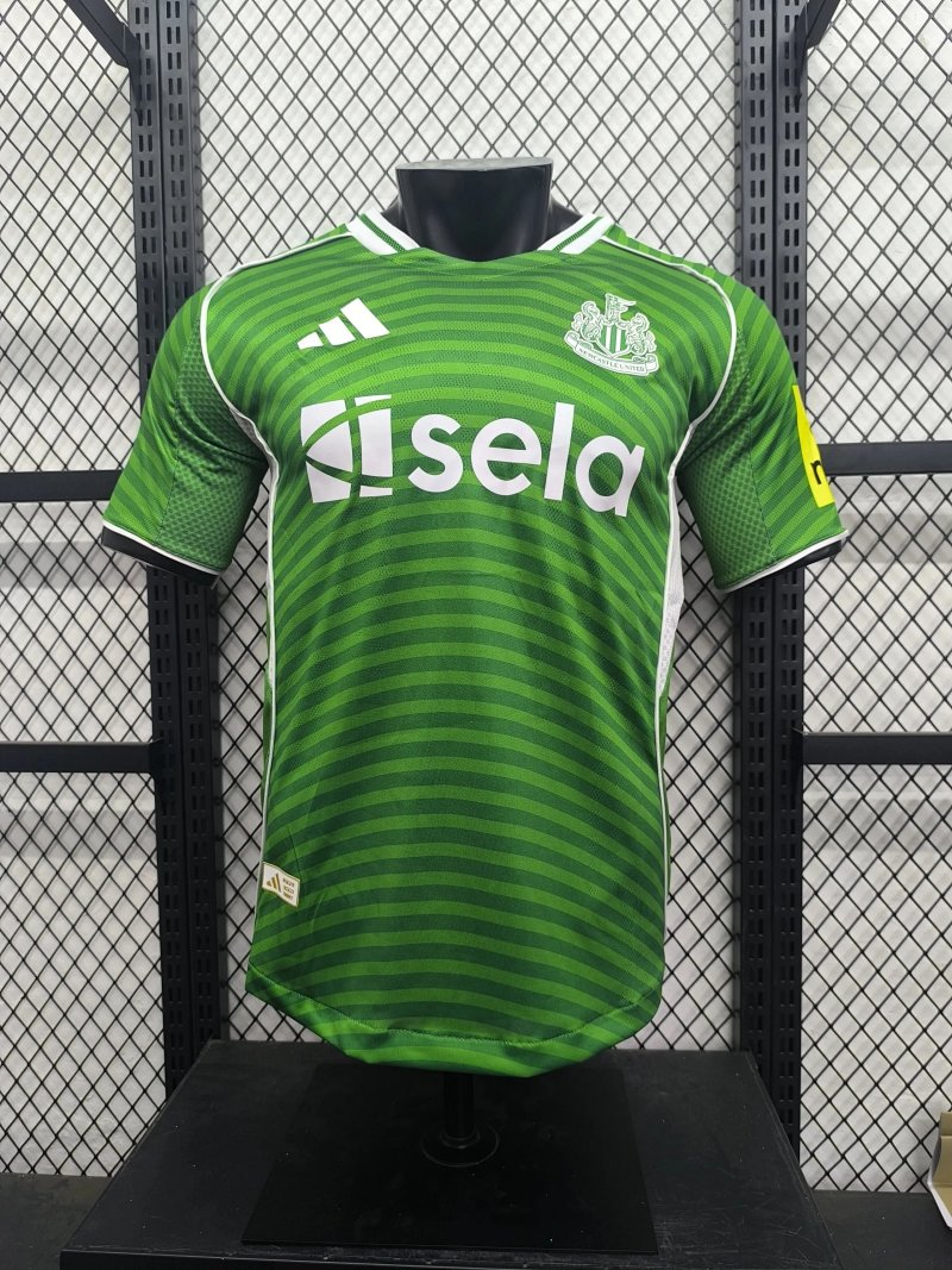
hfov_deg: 58.9
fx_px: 844
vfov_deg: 73.9
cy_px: 635
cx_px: 476
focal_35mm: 23
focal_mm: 6.14
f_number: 1.65
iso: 500
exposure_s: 1/50
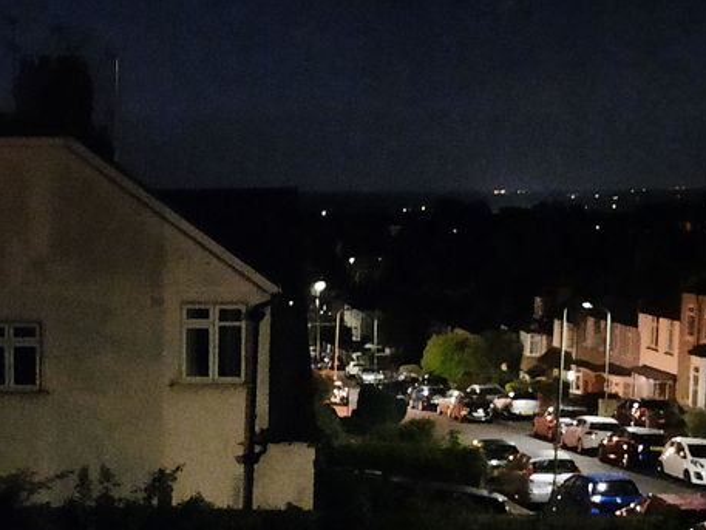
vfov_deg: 20.9
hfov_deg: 27.1
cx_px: 122
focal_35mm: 70
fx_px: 1428
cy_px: 394
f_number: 2
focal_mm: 4.6
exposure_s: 1/10
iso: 2500
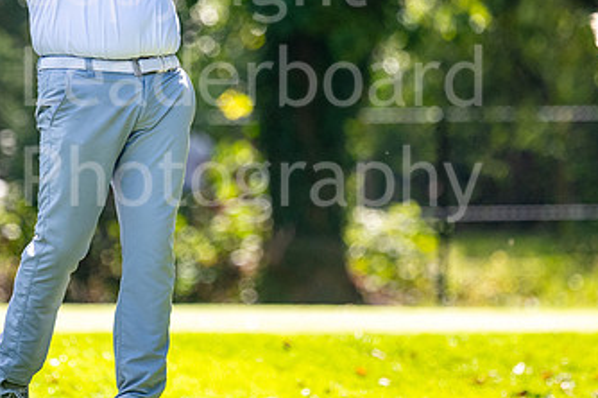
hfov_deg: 2.5
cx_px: 217
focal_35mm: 841
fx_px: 13956
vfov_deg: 1.6
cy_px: 67
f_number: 4
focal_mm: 300
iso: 400
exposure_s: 1/800
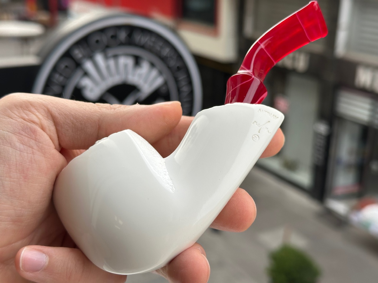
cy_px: 142
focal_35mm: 48
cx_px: 189
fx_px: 524
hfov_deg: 39.7
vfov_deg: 30.3
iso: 64
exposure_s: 1/1000
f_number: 1.78
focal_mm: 6.86
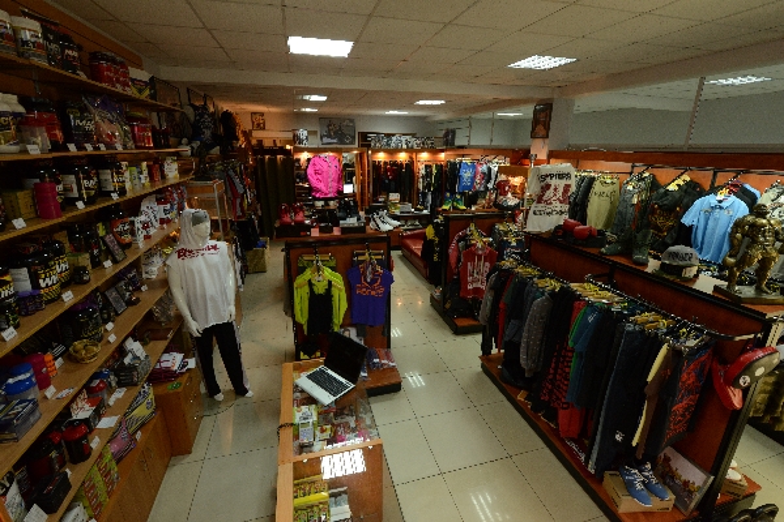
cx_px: 392
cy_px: 261
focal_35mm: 16
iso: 2000
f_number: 9
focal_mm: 16
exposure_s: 1/25
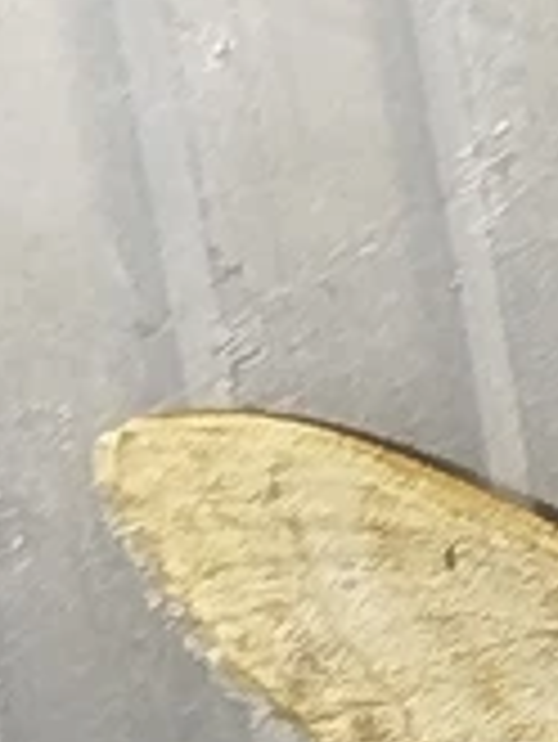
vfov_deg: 6.7
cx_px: 886
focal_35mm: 294
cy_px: 917
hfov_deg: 5.0
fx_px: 6311
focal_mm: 5.31
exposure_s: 1/50
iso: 125
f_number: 1.7
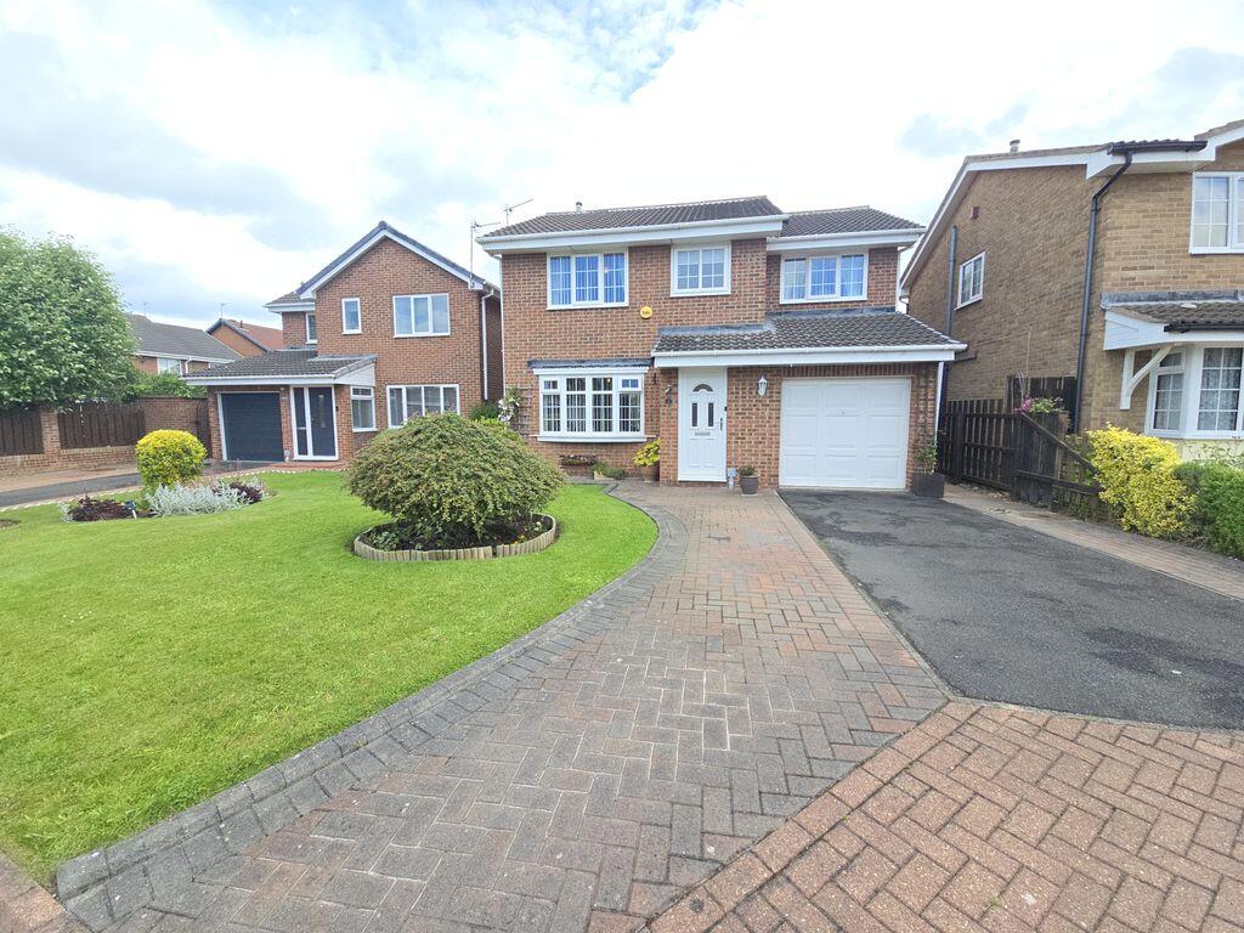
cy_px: 466
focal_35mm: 13
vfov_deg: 89.9
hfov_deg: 106.2
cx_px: 622
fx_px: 467
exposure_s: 1/955
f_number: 2.2
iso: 50
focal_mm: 2.2
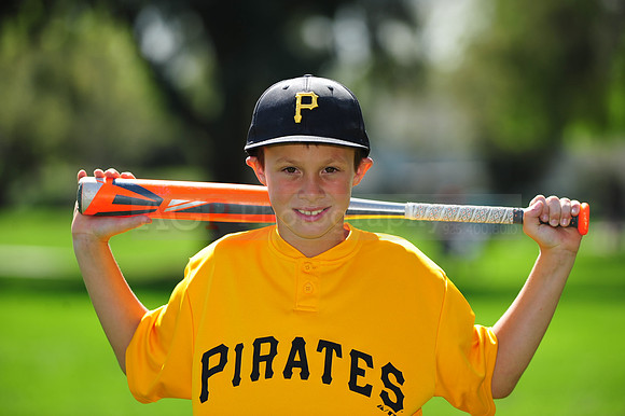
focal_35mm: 200
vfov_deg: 6.9
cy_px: 208
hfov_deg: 10.3
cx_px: 312
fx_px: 3470
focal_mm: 200
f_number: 4.5
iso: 200
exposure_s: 1/800
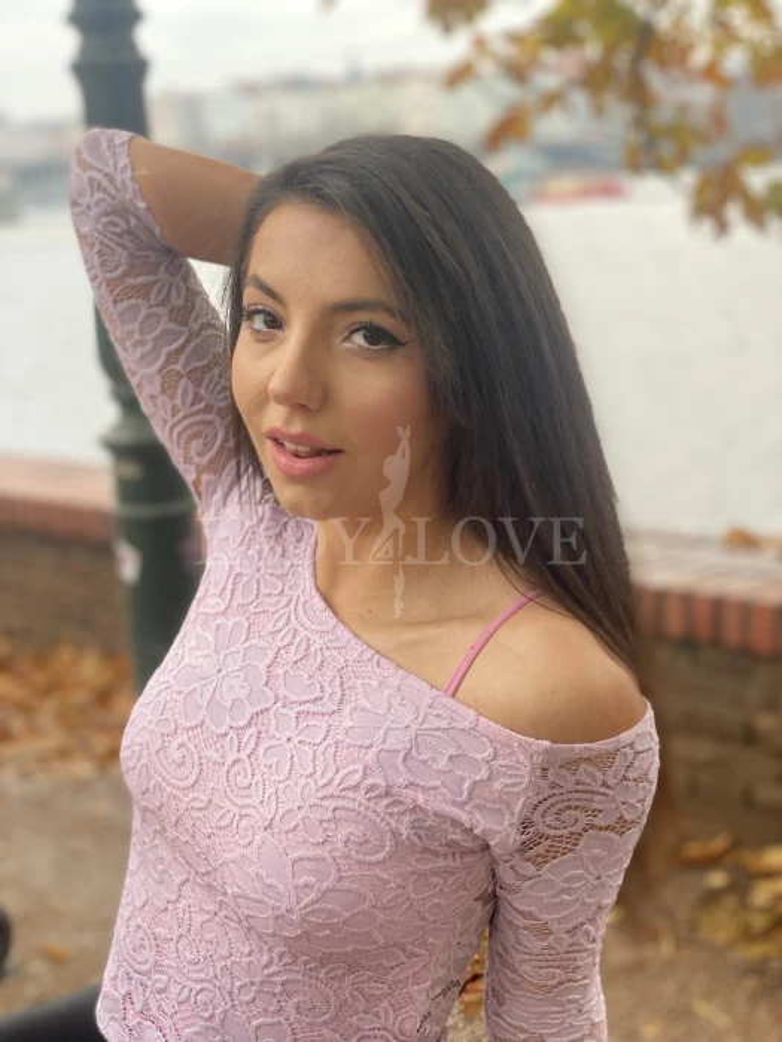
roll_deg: +2.2
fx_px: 1566
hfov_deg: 28.0
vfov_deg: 36.8
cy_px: 521
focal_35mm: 52
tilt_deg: -11.0
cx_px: 391
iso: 64
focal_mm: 6
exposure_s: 1/122
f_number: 2
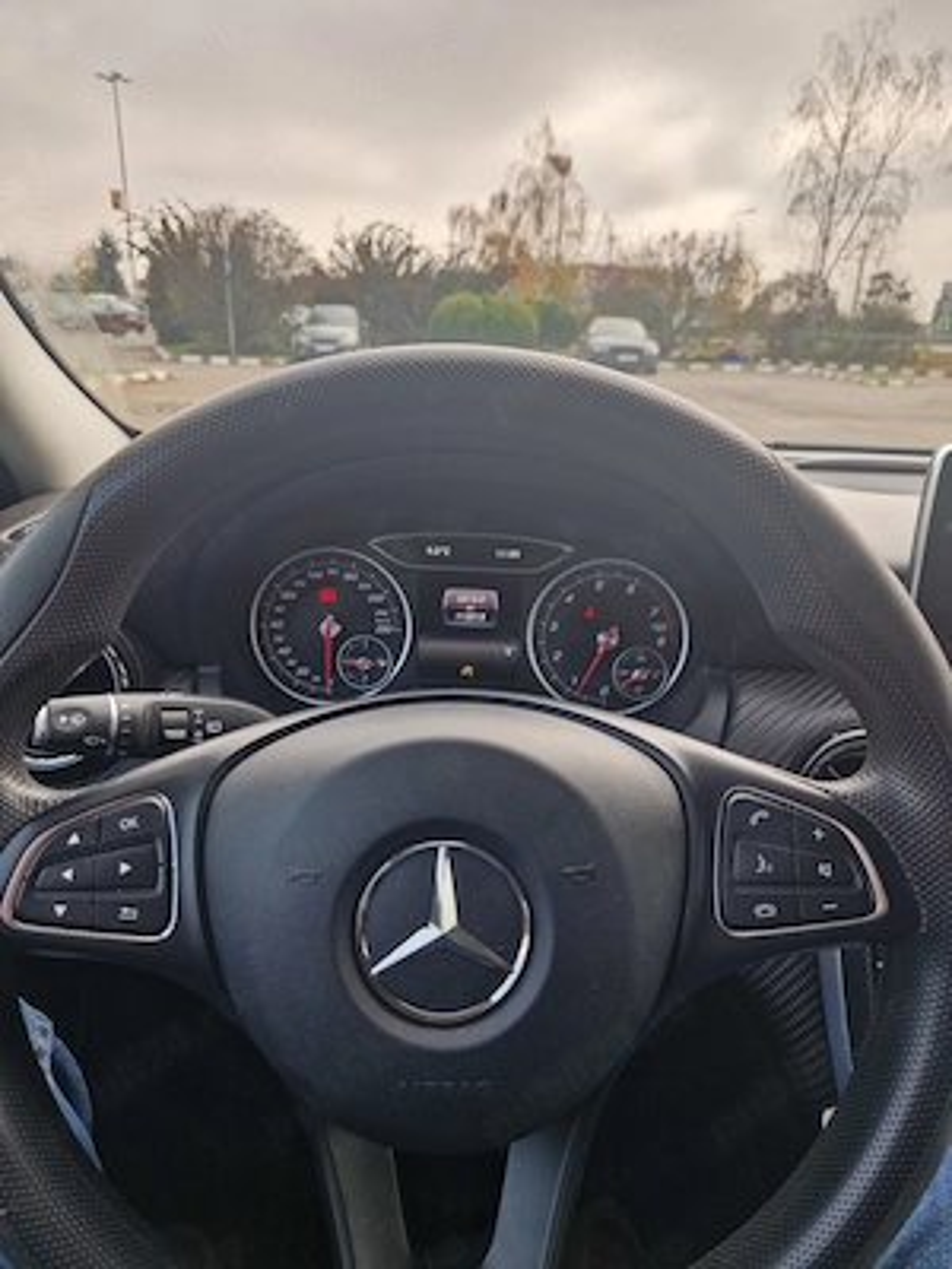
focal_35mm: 23
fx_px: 843
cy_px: 634
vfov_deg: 73.9
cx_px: 476
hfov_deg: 58.9
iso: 50
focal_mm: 5.4
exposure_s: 1/180
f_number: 1.8
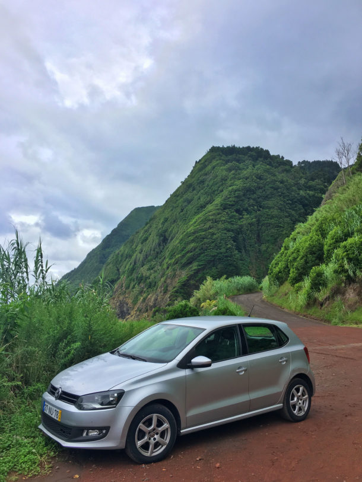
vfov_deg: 61.7
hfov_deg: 48.2
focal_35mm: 29
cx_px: 181
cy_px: 241
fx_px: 404
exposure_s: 1/565
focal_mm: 4.15
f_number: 2.2
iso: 25
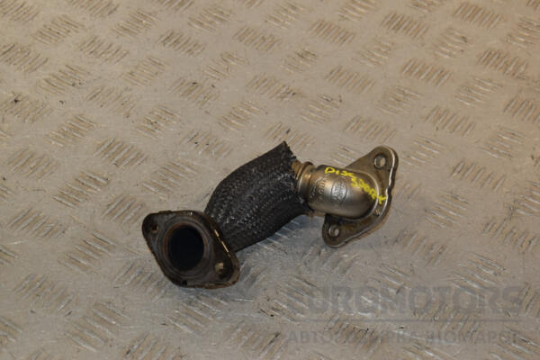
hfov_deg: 26.0
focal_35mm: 78
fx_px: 1170
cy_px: 180
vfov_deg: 17.5
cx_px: 270
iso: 800
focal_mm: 52
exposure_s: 1/200
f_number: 8
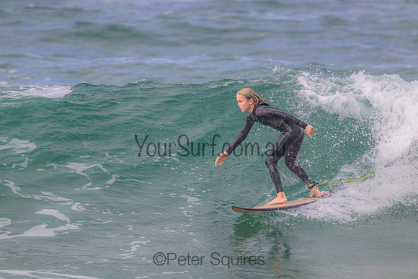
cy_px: 140
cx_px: 209
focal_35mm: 800
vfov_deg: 1.7
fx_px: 9291
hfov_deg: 2.6
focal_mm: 800
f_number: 11
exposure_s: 1/1250
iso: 1600
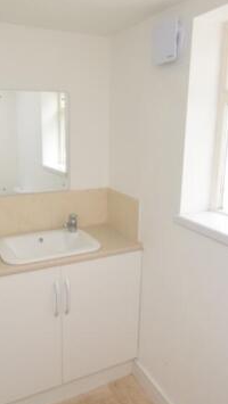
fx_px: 311
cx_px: 97
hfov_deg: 40.1
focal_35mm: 29
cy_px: 187
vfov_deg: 66.0
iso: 320
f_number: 5.6
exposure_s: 1/125
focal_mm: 10
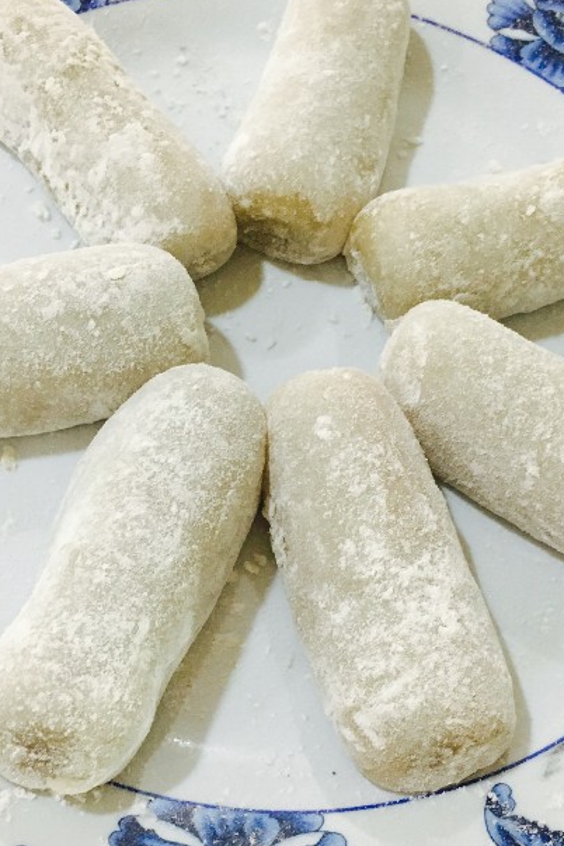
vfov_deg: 39.6
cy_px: 452
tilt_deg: -61.9
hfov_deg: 27.0
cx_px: 262
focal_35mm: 50
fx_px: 1175
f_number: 2.2
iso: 200
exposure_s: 1/33
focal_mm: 4.15
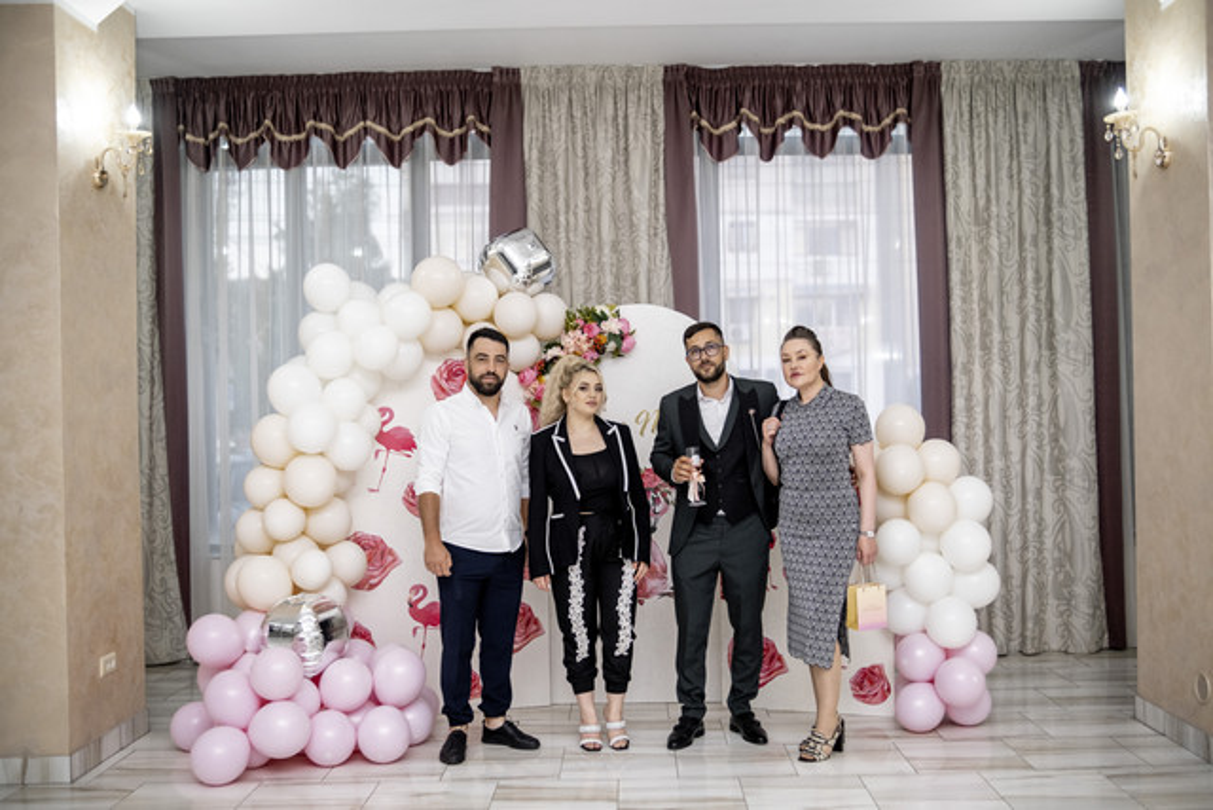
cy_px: 405
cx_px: 606
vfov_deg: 37.9
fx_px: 1179
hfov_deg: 54.4
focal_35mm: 35
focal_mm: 23
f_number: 1.8
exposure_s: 1/160
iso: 800
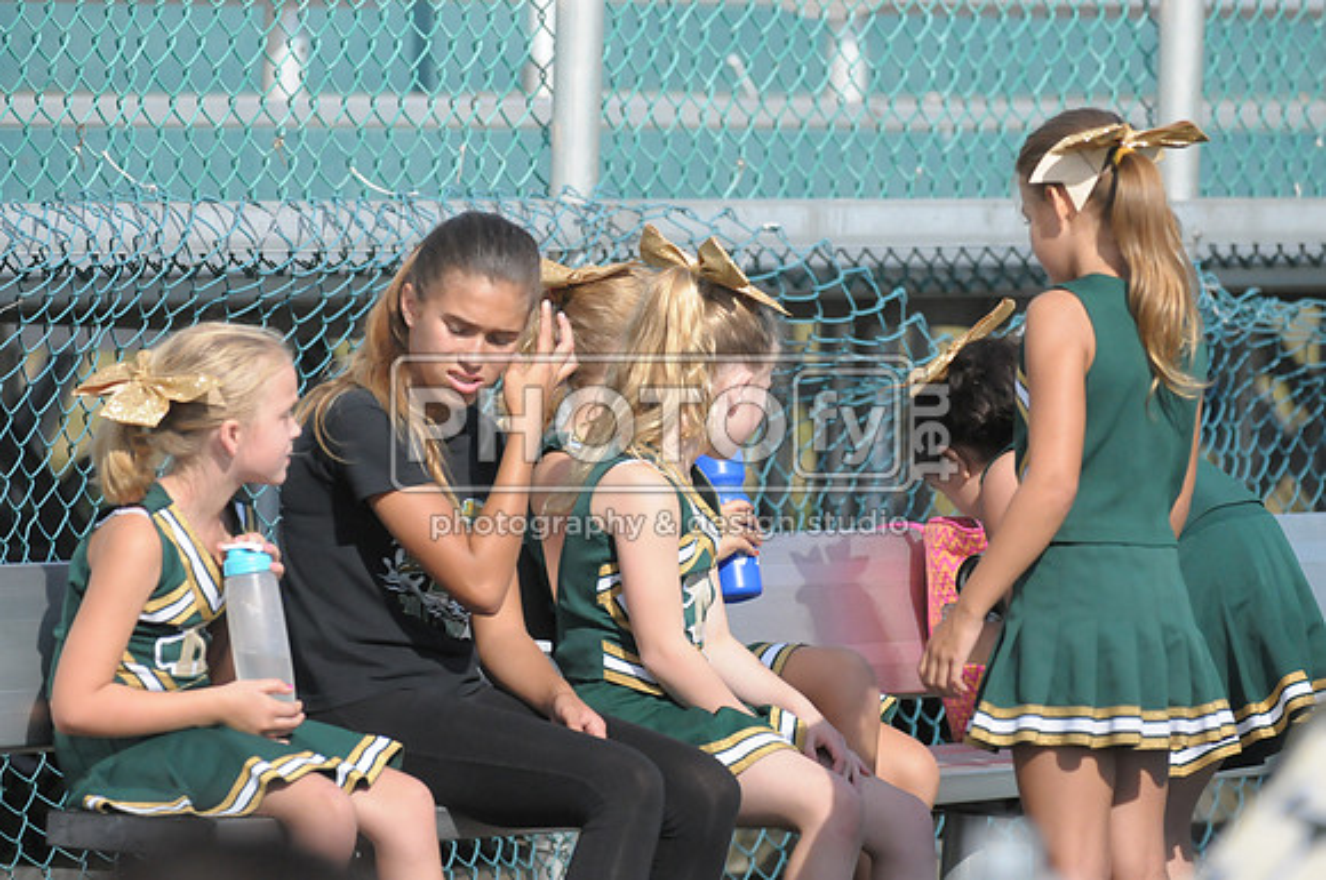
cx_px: 663
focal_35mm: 360
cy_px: 440
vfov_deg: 3.8
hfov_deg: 5.7
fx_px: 13241
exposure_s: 1/8000
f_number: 4
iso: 1600
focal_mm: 240
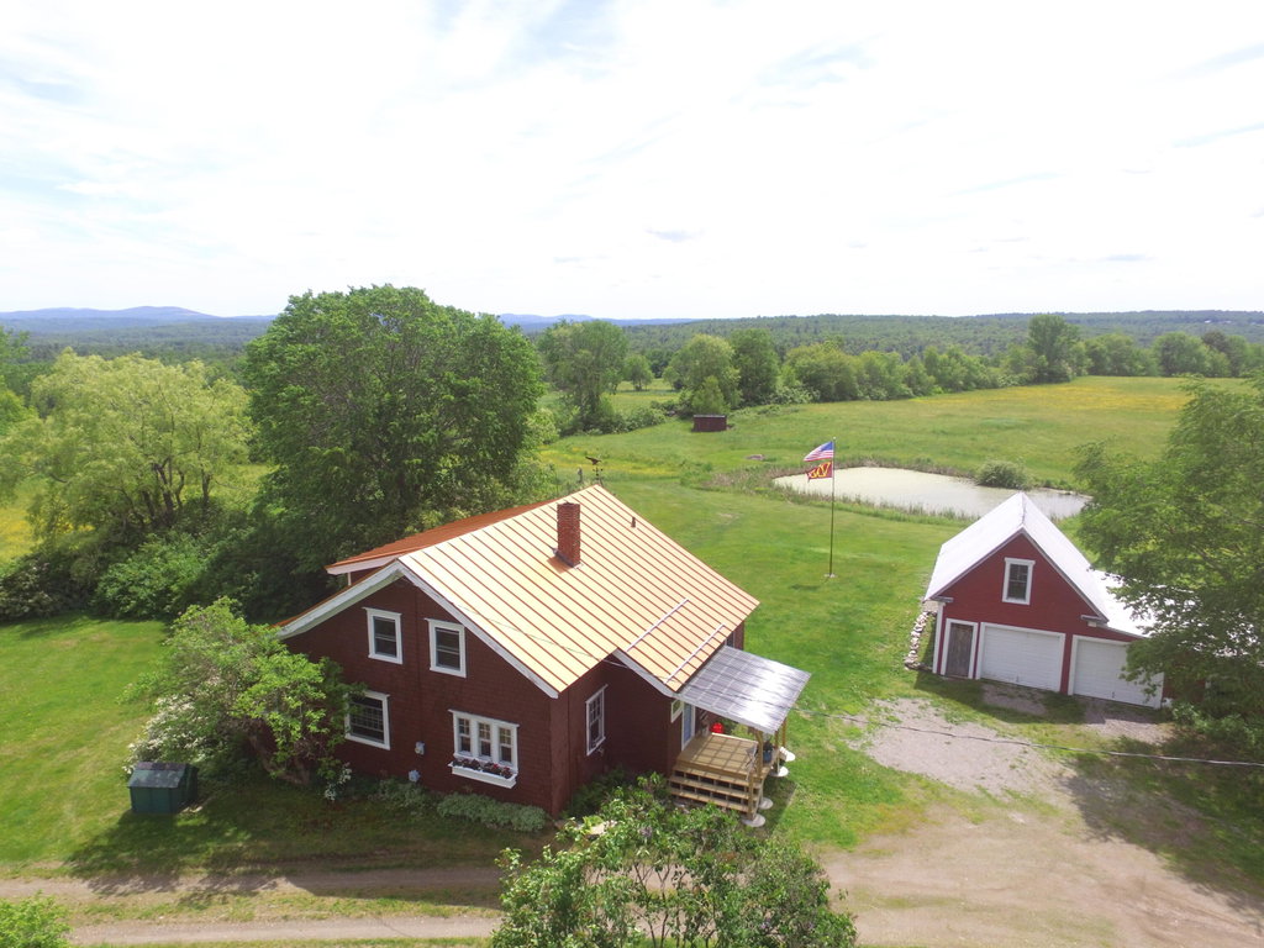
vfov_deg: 66.0
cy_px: 474
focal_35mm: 20
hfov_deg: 81.7
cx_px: 632
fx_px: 730
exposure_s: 1/813
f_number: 2.8
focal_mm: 3.61
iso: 100
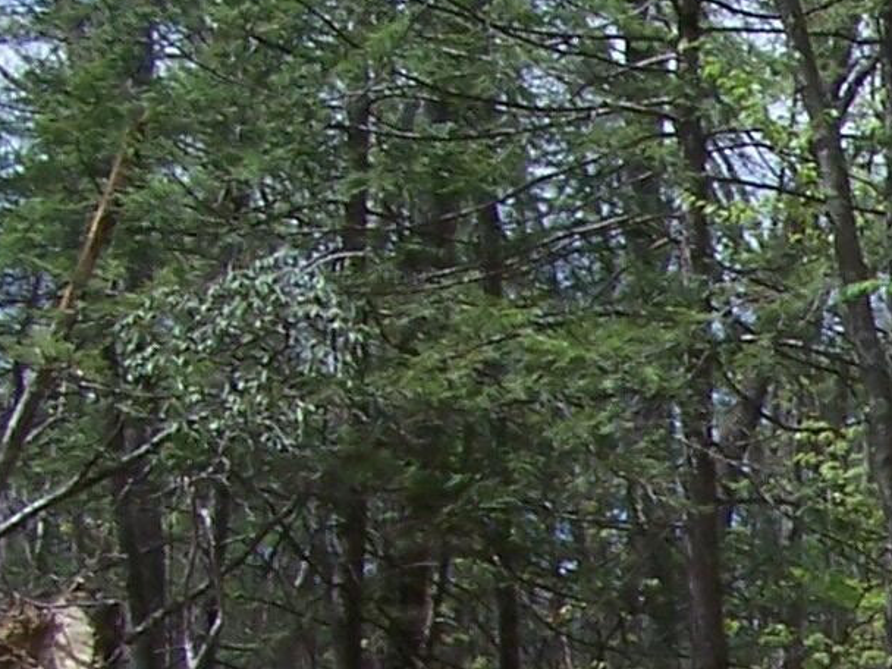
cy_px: 1008
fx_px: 4149
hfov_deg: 11.1
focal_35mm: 161
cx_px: 1781
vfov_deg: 9.0
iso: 80
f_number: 4
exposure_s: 1/640
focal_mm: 6.3
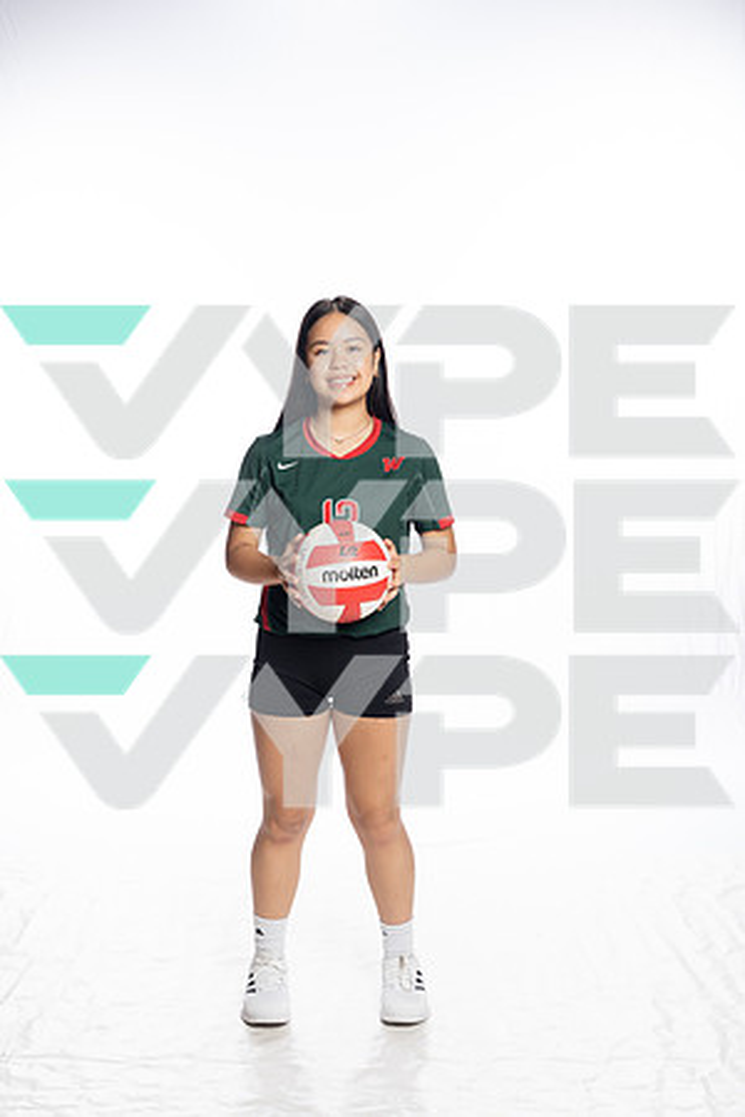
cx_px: 372
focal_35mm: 50
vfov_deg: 39.6
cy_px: 558
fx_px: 1552
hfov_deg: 27.0
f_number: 8
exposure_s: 1/250
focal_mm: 50
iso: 400
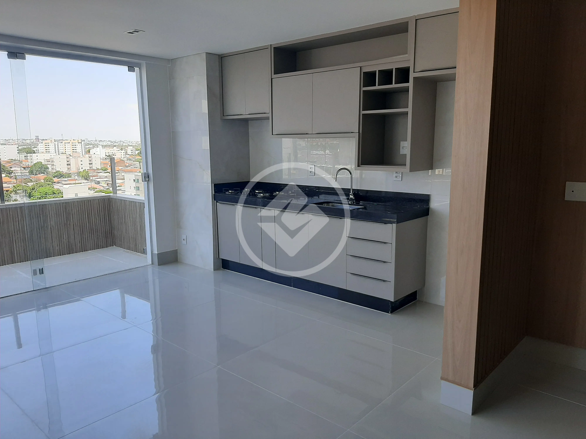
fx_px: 457
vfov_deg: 51.4
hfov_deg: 65.3
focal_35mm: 27
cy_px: 220
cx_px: 293
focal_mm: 3.93
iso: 40
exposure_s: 1/397
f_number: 1.7
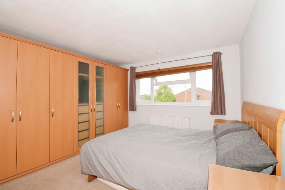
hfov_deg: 100.4
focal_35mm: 15
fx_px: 119
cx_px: 142
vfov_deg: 77.3
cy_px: 95
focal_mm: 10
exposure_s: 1/60
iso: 1000
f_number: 18
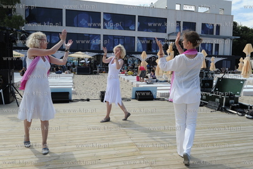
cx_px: 126
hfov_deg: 63.7
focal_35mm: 29
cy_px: 84
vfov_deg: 44.9
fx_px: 204
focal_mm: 29
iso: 400
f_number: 11
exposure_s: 1/400
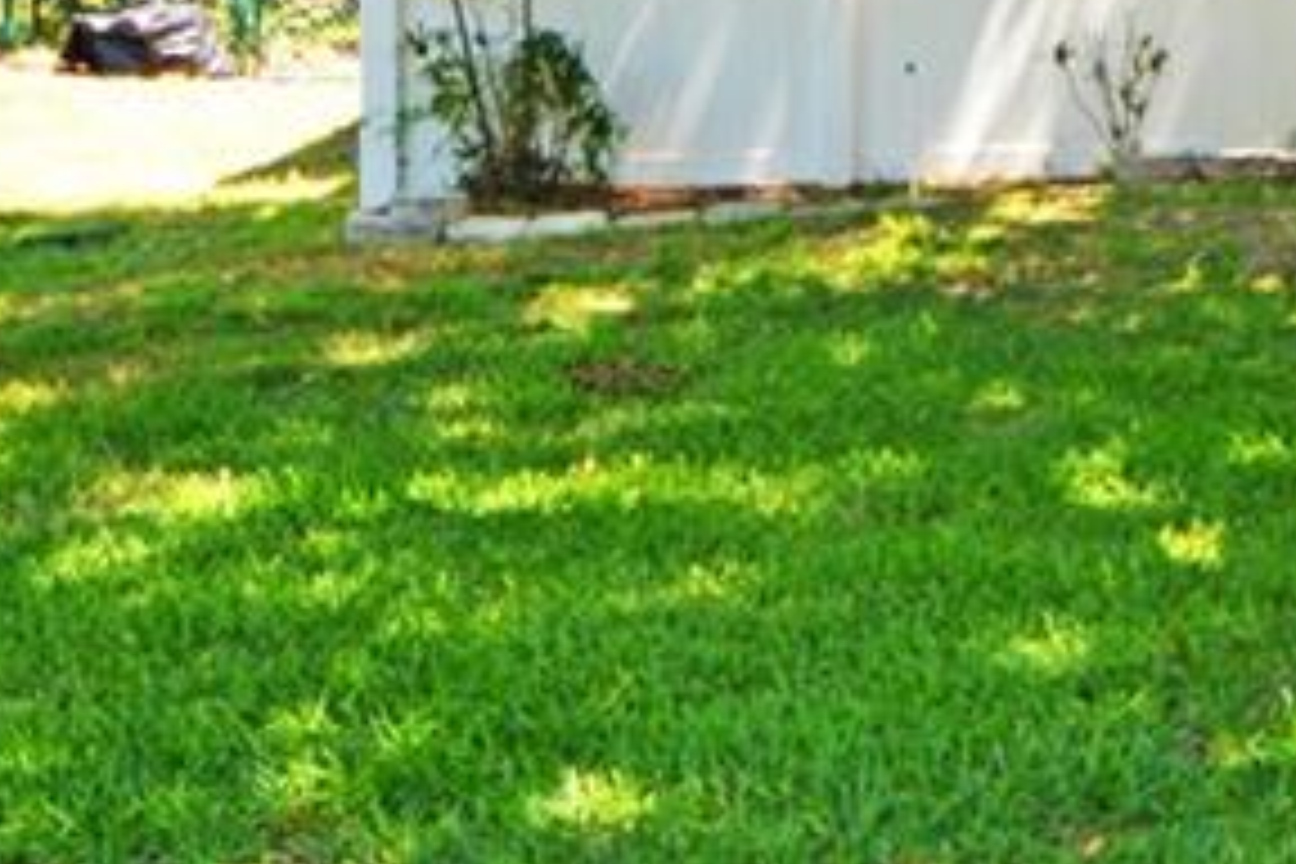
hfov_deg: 19.1
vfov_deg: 14.5
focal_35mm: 92
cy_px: -117
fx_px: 3304
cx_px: 2016
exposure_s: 1/200
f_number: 3.5
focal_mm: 11
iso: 110
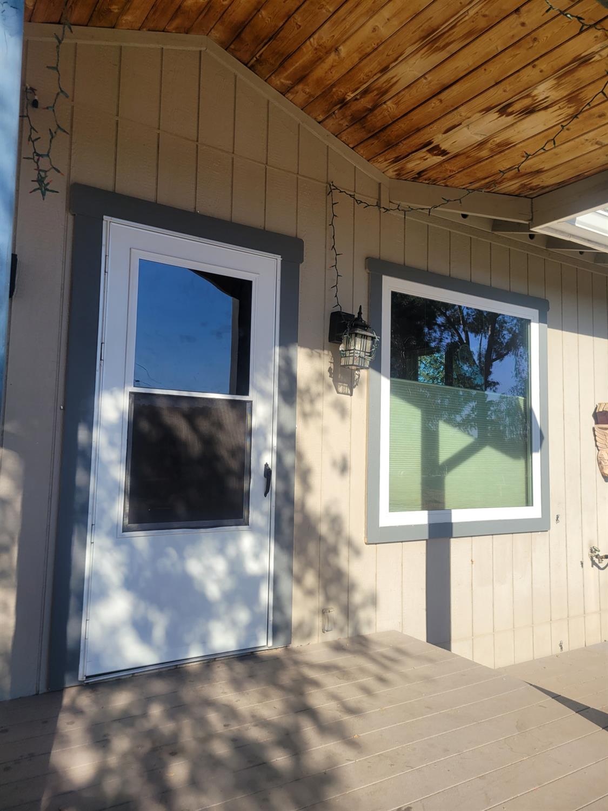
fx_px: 609
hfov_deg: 53.1
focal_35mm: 26
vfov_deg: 67.3
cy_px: 406
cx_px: 304
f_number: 1.8
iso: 40
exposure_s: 1/1804
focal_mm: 5.4
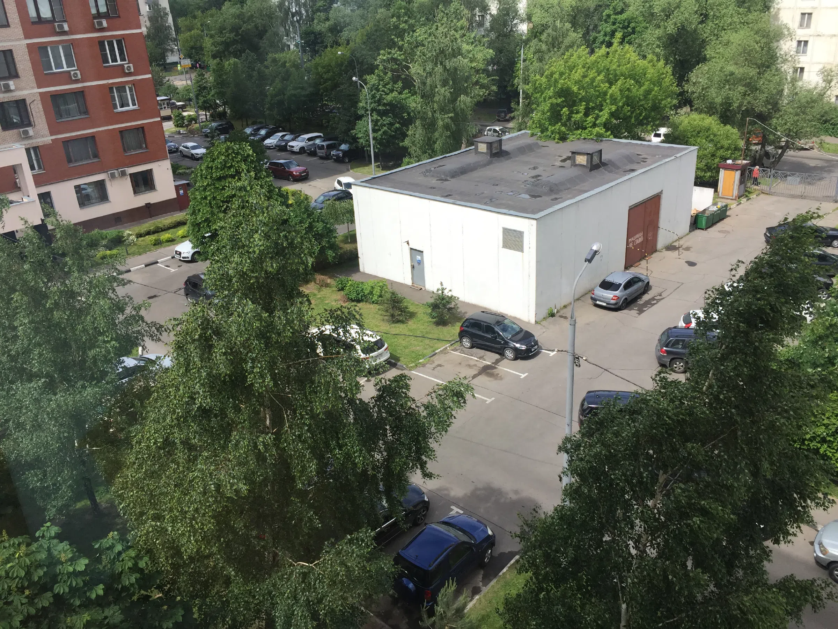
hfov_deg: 61.7
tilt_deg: -24.9
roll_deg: +3.2
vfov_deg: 48.2
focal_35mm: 29
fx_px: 702
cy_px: 314
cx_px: 419
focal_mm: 4.15
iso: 32
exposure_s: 1/1163
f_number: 2.2
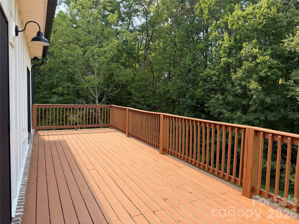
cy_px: 112
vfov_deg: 56.8
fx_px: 207
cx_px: 150
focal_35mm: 24
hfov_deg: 71.6
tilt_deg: -3.6
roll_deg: -1.3
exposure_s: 1/510
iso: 80
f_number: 1.78
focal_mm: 6.76
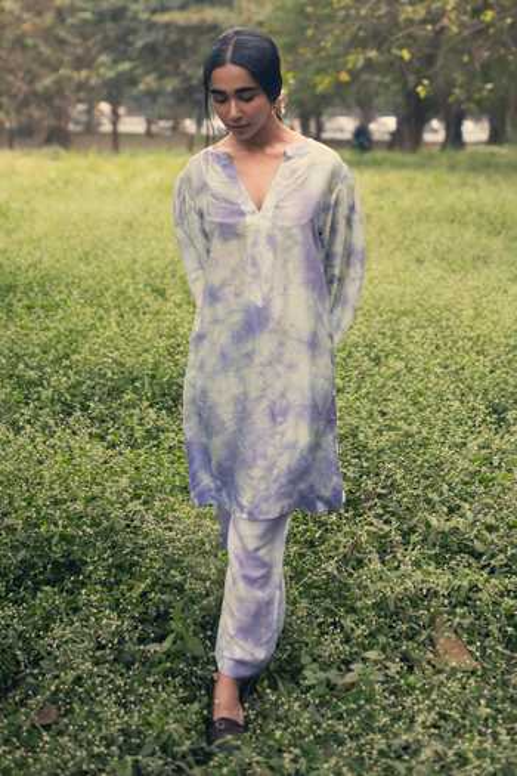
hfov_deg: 37.9
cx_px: 258
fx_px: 754
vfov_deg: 54.4
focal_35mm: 35
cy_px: 388
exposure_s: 1/200
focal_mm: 35
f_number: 1.8
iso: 400
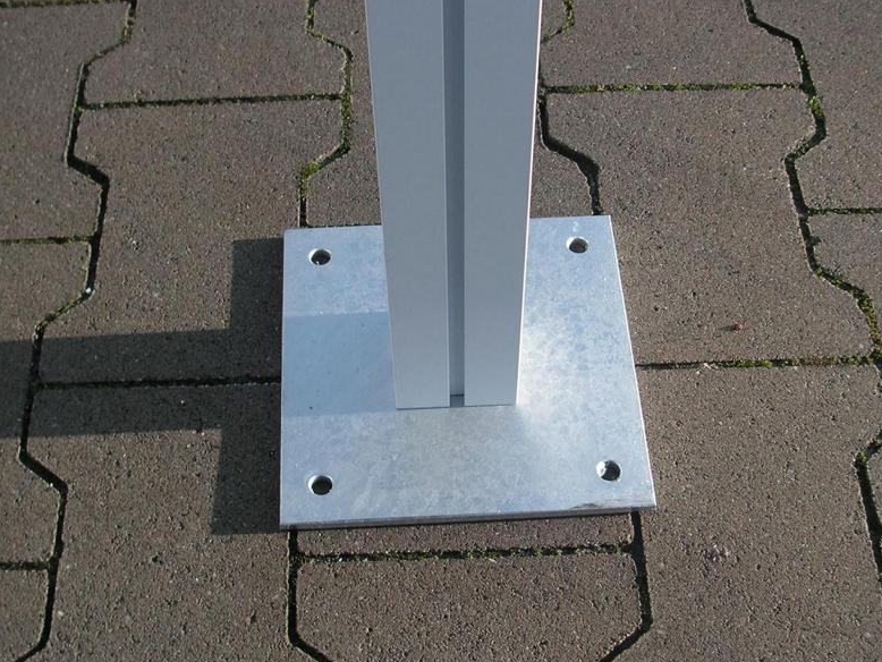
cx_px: 468
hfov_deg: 38.2
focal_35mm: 50
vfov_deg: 29.1
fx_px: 1274
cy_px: 353
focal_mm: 6.3
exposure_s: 1/180
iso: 50
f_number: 3.3
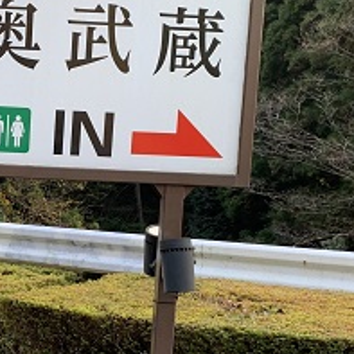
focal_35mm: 63
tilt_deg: -7.8
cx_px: 18
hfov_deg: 26.2
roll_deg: -2.3
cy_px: 247
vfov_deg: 27.1
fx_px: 729
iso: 50
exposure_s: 1/122
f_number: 1.8
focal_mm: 4.25
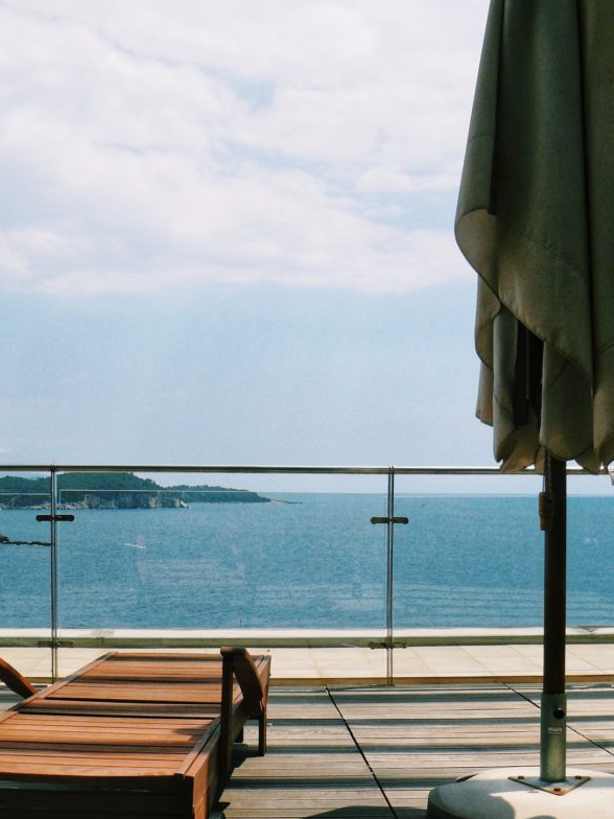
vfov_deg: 40.2
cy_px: 498
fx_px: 1112
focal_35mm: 47
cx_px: 286
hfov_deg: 30.9
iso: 100
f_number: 7.1
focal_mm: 6
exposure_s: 1/500
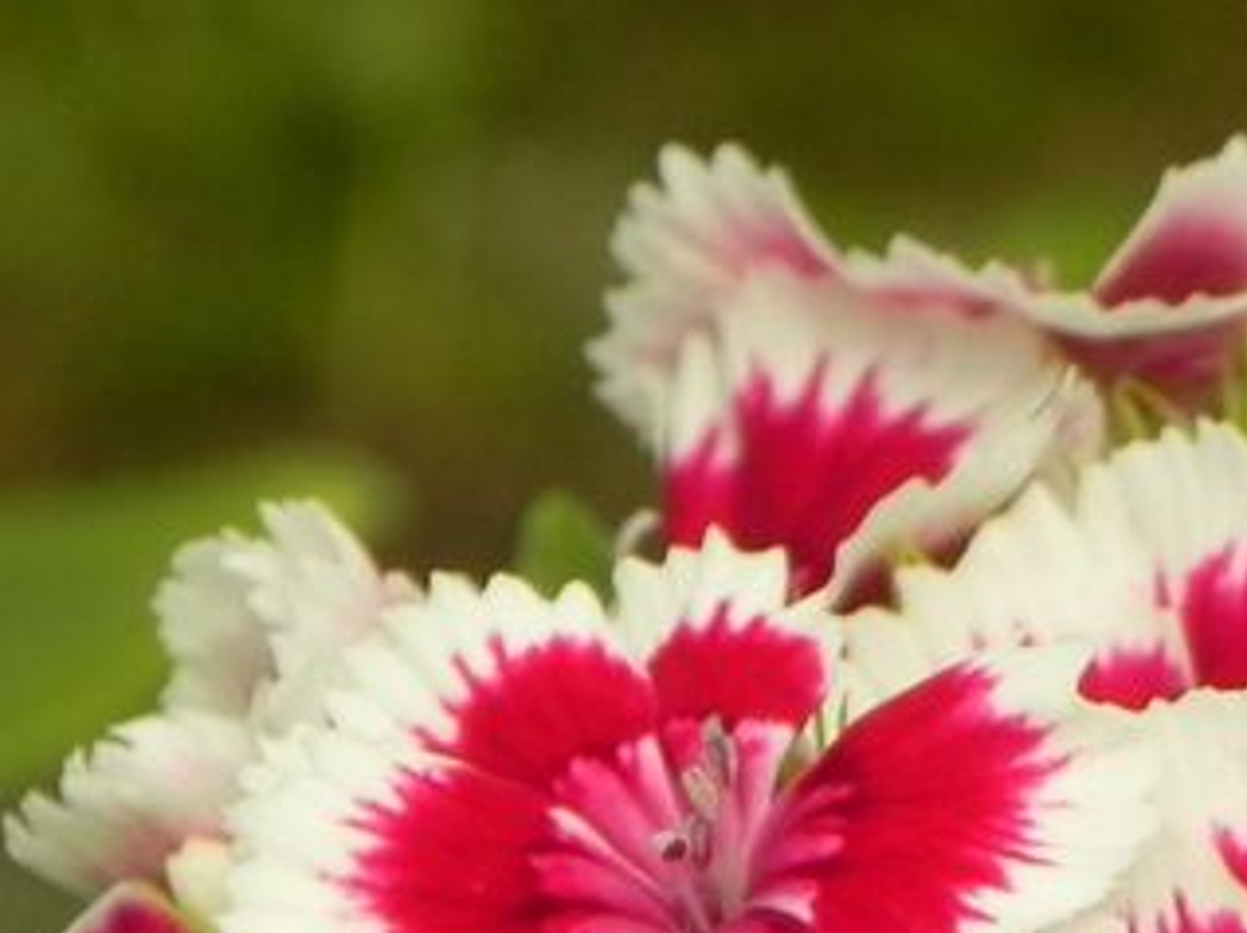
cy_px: 1368
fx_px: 19582
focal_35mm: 544
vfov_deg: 2.7
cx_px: 1402
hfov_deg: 3.6
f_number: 5
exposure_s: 1/1000
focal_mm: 28.8
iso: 160
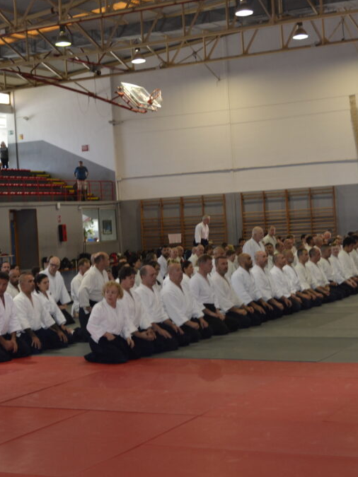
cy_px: 238
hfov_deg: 20.9
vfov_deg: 27.8
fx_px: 966
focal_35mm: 70
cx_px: 118
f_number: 4.8
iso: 400
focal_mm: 32
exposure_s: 1/60
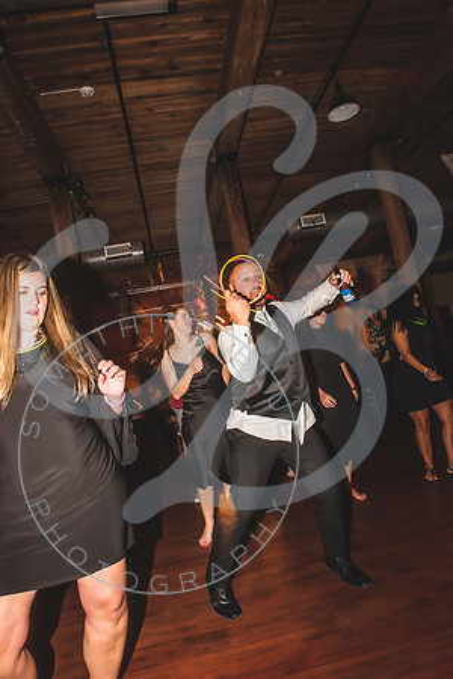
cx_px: 226
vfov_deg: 73.7
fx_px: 453
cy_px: 340
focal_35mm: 24
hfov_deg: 53.1
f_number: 11
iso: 1000
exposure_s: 1/13
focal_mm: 24
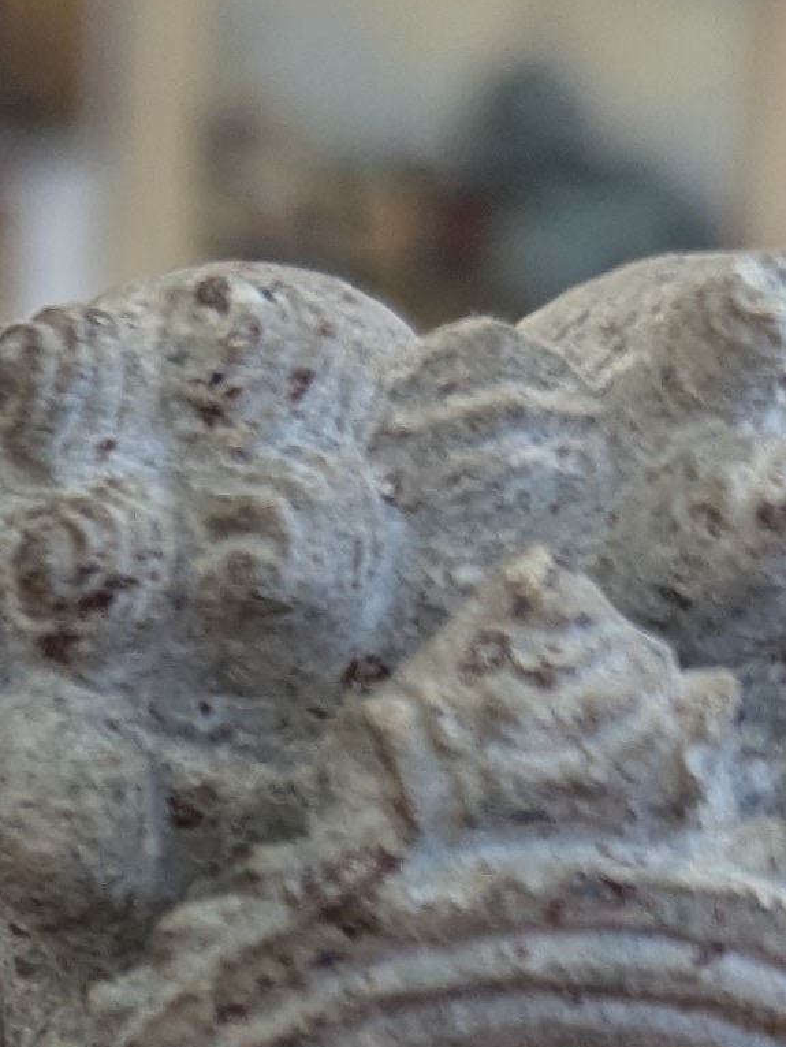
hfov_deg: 11.1
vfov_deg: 14.1
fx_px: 3873
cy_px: 1724
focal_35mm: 128
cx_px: -426
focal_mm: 6.81
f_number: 1.85
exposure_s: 1/100
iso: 100
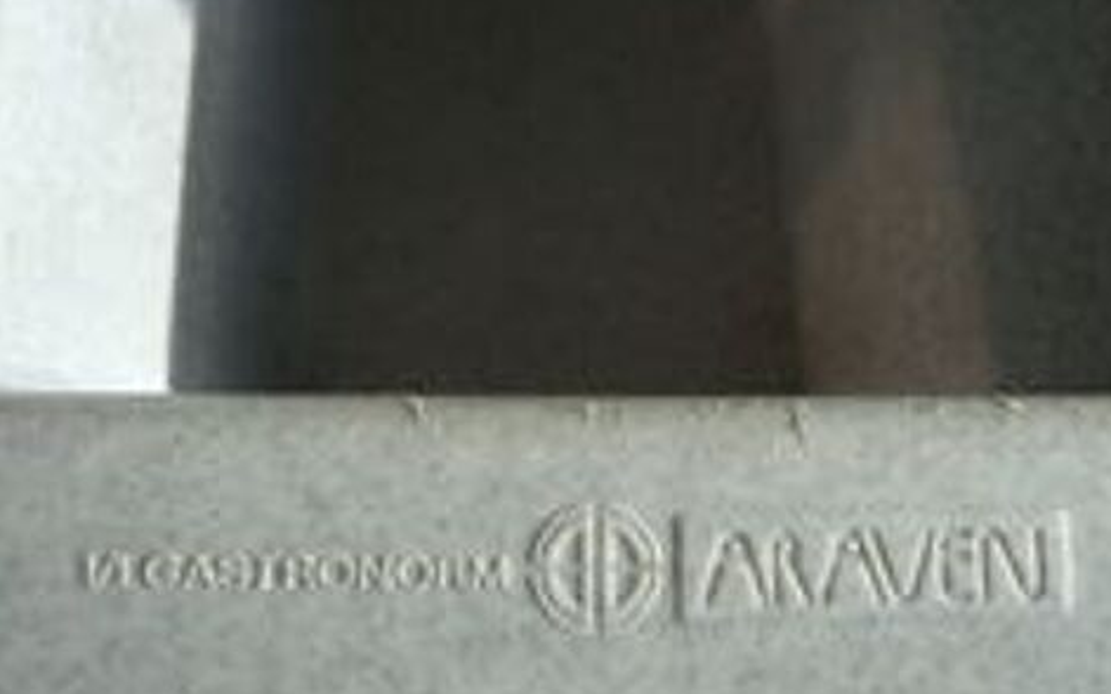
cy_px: 340
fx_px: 817
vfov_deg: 46.0
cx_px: 559
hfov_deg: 68.4
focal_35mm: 27
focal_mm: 4.1
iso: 80
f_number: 3.3
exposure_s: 1/80
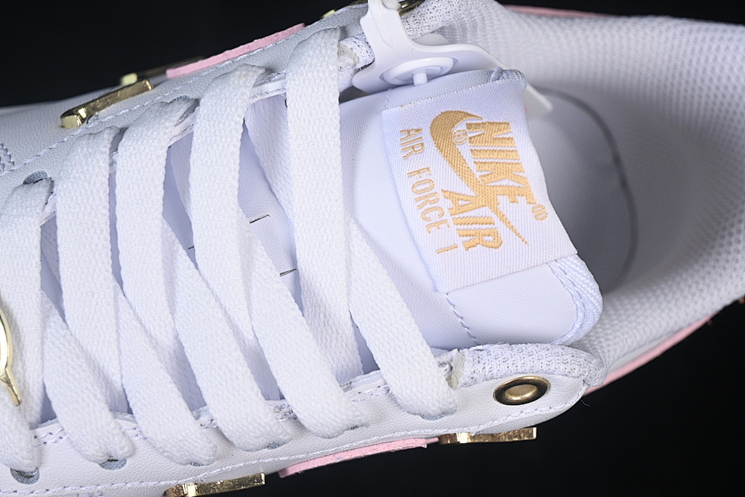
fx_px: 1552
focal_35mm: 75
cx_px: 372
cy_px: 248
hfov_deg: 27.0
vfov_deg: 18.2
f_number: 7.1
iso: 160
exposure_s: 1/80
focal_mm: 50
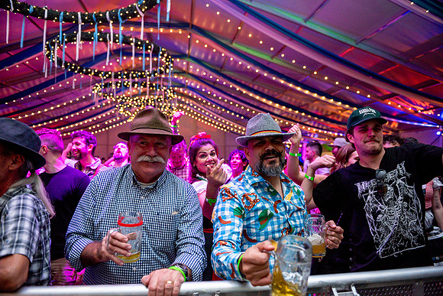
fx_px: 295
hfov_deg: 73.7
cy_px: 148
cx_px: 222
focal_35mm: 24
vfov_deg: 53.2
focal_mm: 24
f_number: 2.8
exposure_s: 1/200
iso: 2500
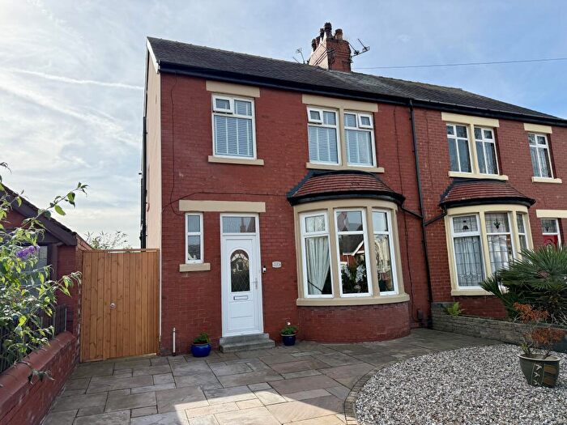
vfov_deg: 56.8
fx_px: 393
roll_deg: +3.0
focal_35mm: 24
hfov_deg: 71.6
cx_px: 284
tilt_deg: +7.5
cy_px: 212
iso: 100
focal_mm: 6.76
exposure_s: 1/4975
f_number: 1.78
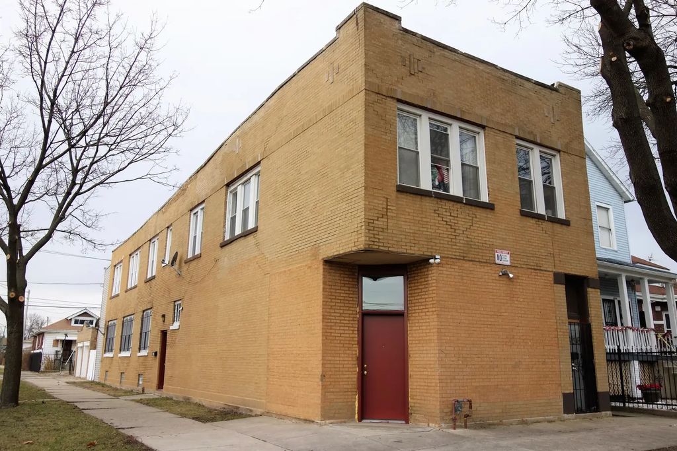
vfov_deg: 46.4
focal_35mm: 28
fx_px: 527
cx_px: 338
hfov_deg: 65.5
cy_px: 226
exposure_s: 1/1000
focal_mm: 10.4
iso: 125
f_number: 2.2
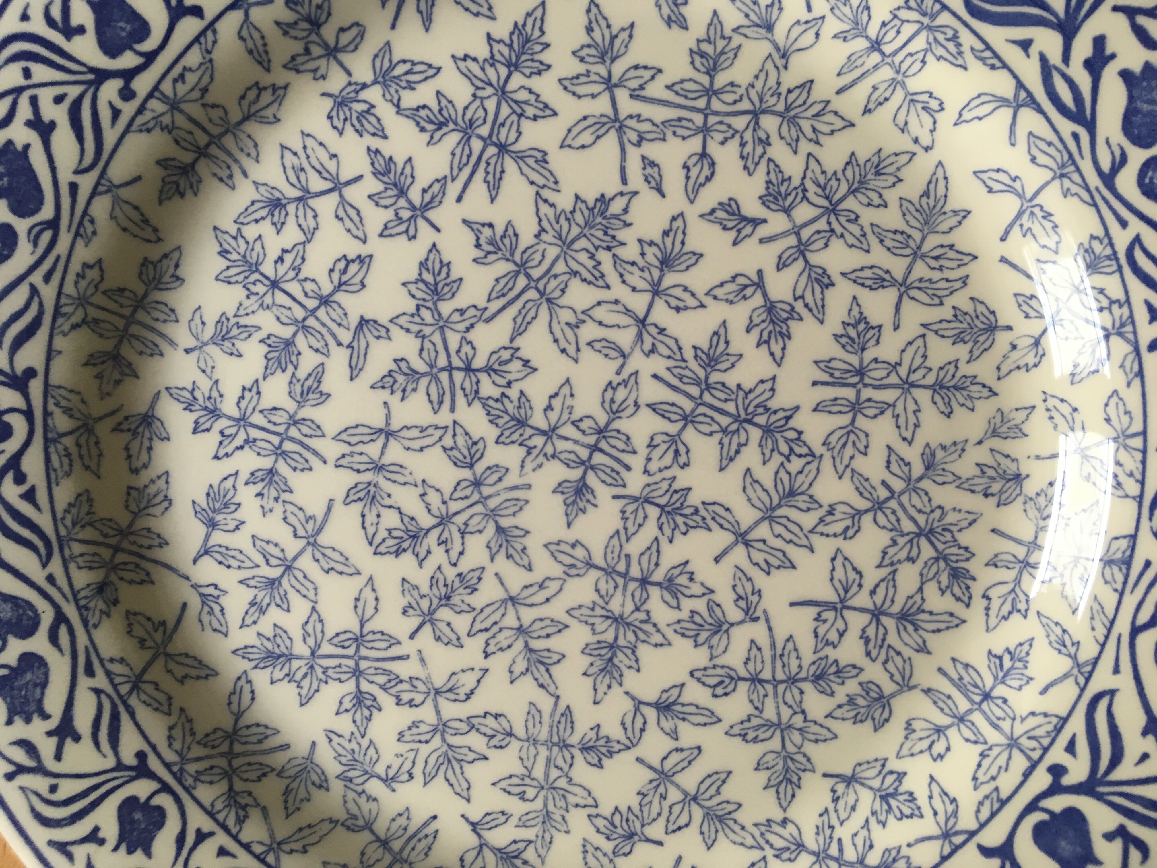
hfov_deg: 61.7
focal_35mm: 29
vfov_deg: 48.2
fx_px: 969
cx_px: 578
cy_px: 434
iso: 100
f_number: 2.2
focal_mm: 4.15
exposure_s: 1/33
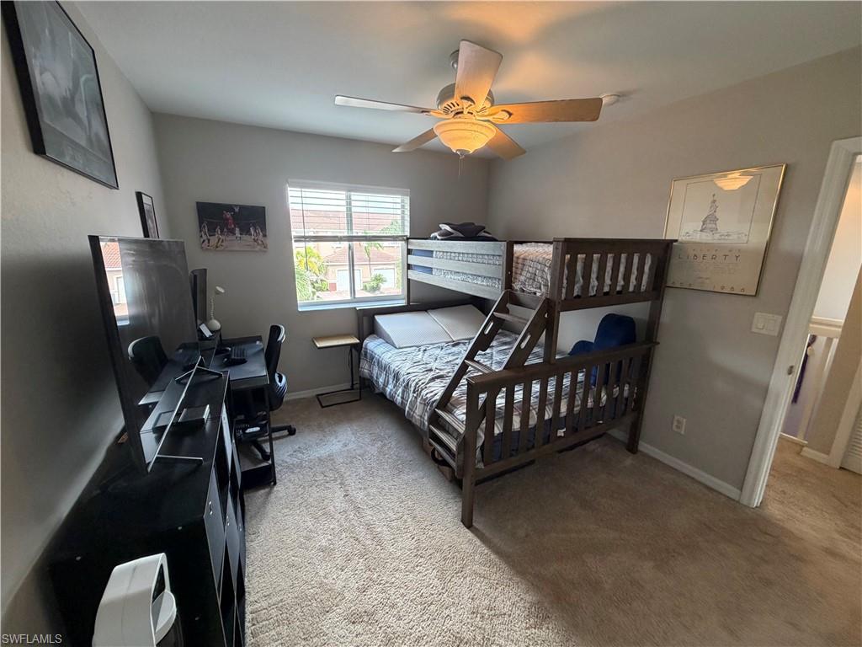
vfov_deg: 85.7
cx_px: 431
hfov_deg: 102.1
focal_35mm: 14
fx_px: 349
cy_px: 324
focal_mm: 2.22
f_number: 2.2
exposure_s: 1/60
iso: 250
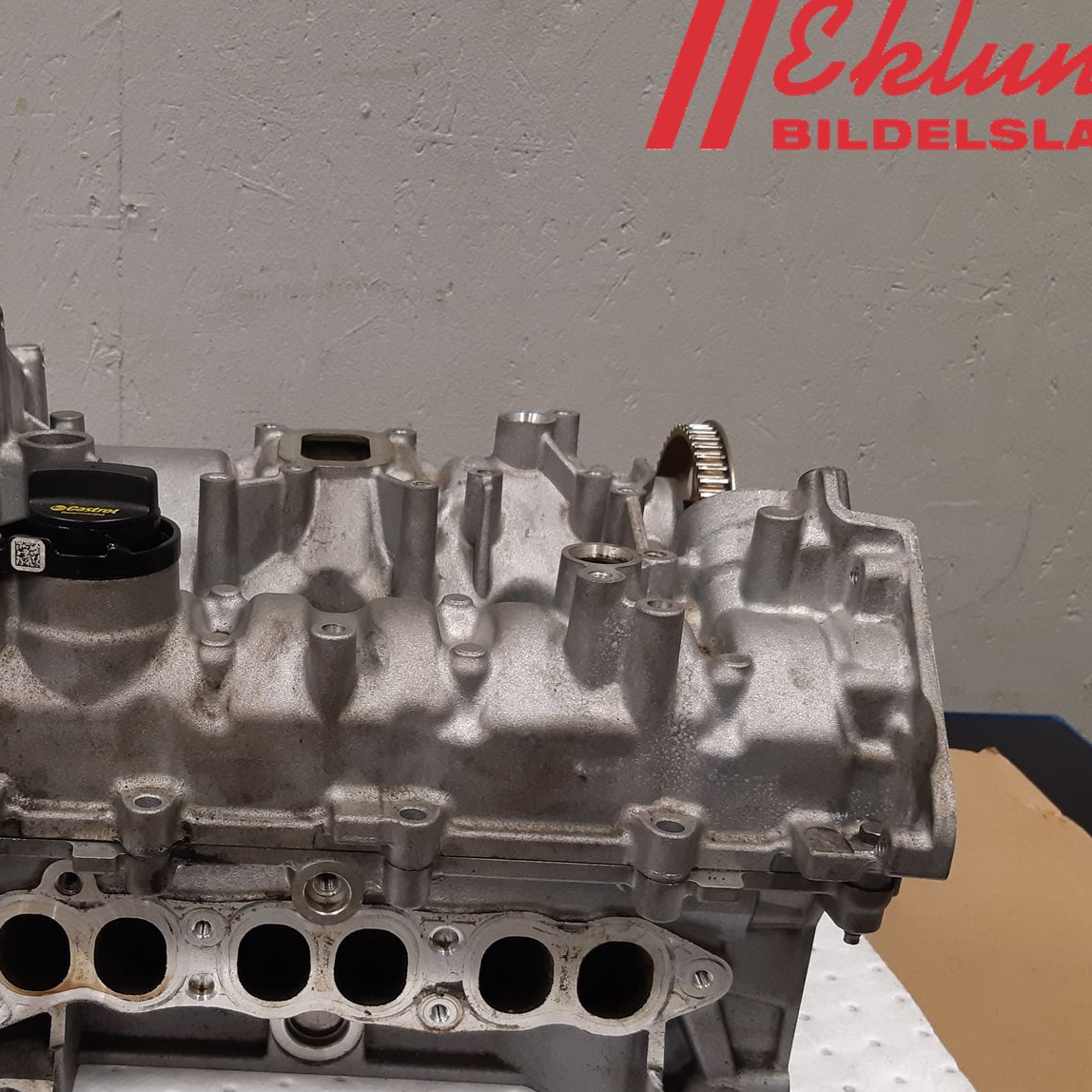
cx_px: 255
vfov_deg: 40.5
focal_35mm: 41
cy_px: 719
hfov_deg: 39.7
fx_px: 1463
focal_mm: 3.93
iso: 100
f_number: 1.7
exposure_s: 1/50
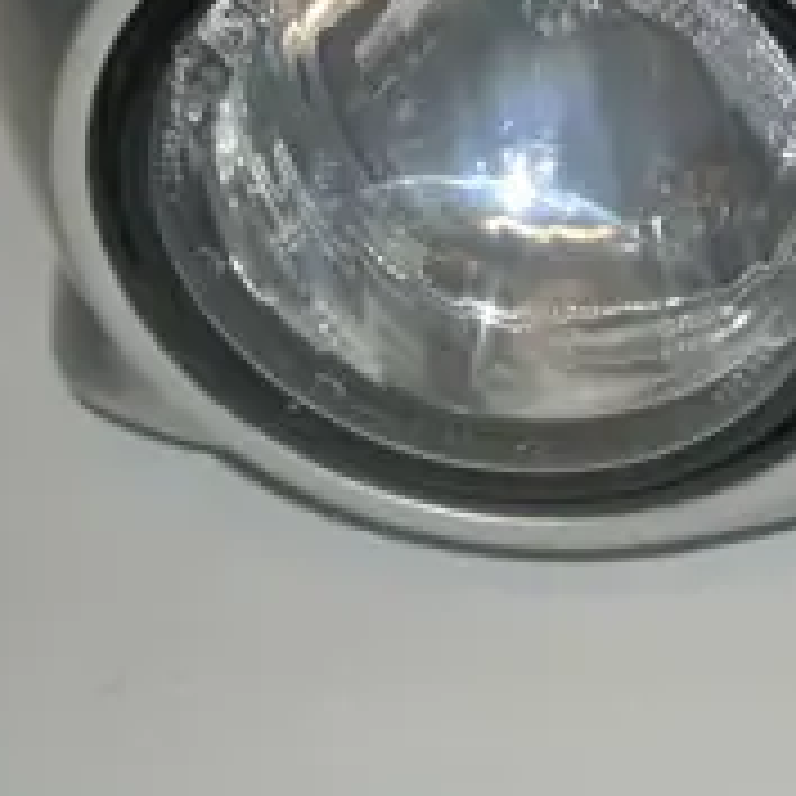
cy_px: 45
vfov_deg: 10.7
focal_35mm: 163
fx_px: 4241
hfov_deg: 10.4
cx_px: 1147
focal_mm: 23.6
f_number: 5
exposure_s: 1/60
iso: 200
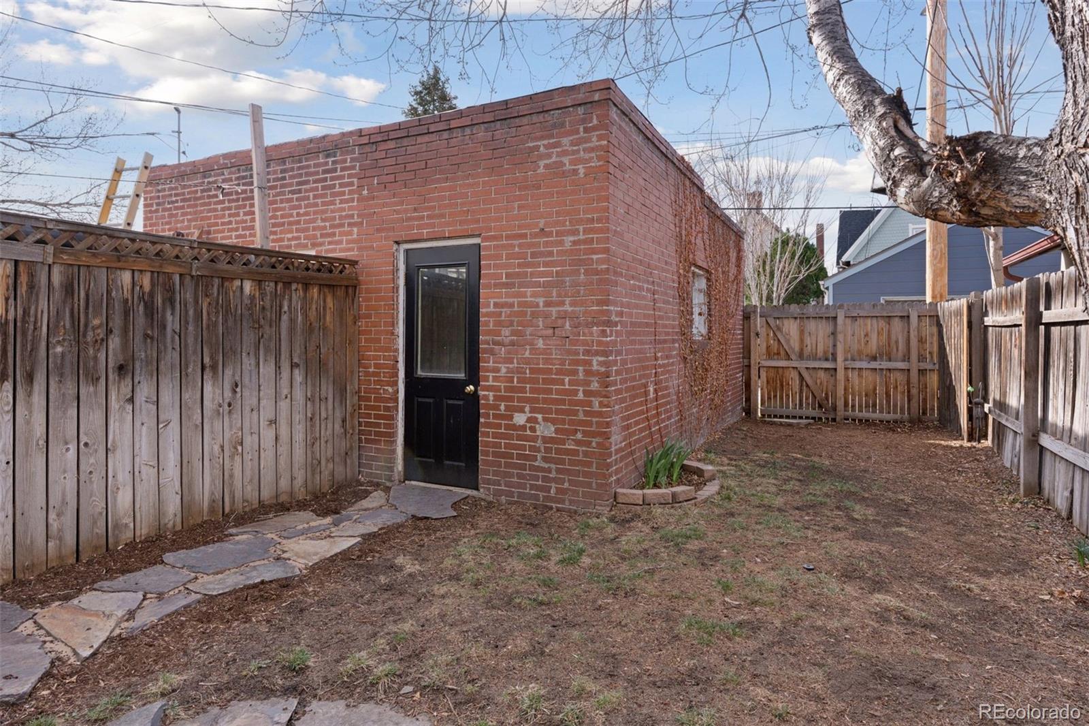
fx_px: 605
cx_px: 544
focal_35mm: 20
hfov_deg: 84.0
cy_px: 363
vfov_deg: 61.9
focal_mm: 20
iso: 400
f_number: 9
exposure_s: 1/250
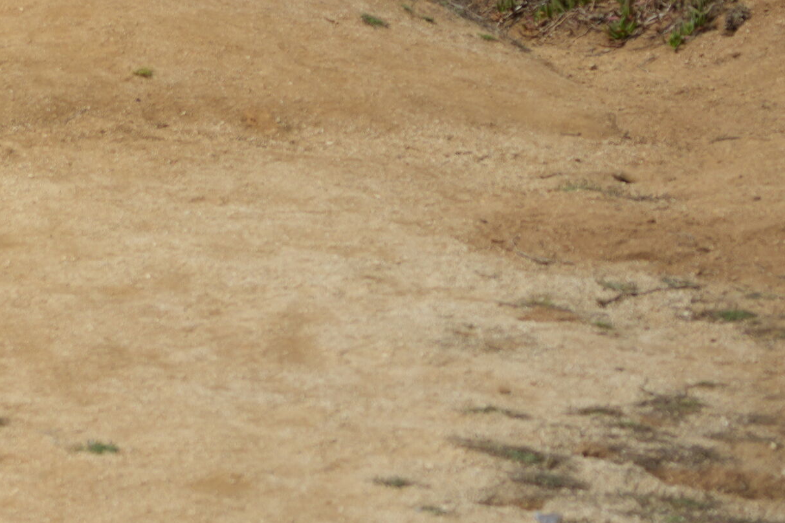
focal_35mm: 178
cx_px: -499
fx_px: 3882
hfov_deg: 11.0
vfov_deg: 7.6
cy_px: -215
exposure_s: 1/1250
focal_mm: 50
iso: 160
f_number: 4.5
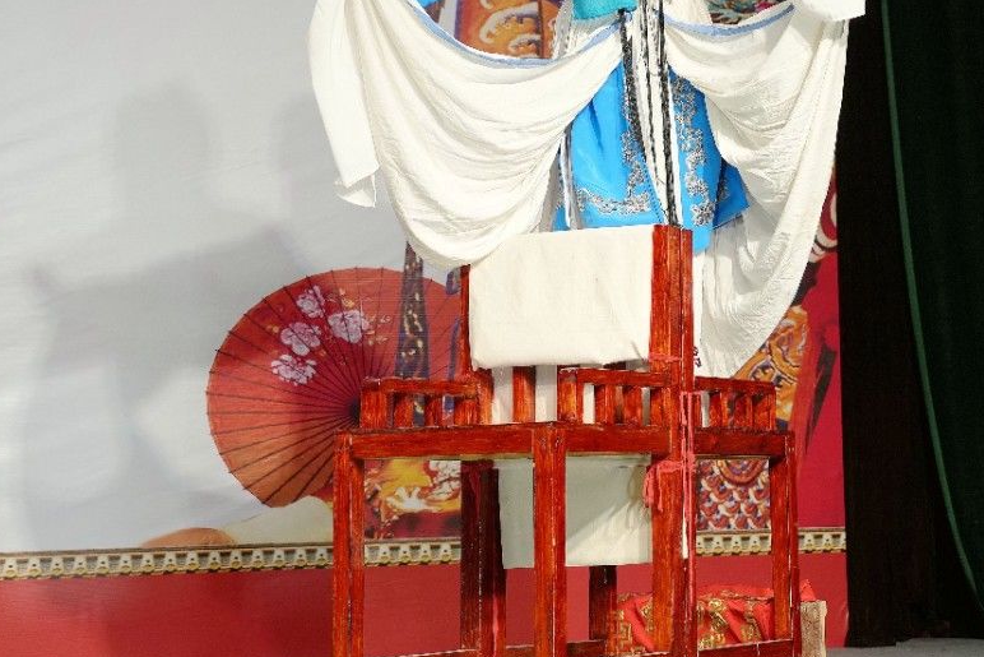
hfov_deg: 23.3
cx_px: 593
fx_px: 2378
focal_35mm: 87
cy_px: 164
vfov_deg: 15.6
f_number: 4
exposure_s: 1/160
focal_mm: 48
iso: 800
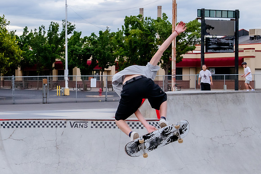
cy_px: 90
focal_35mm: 97
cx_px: 56
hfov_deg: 20.8
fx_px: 702
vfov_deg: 14.1
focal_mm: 52
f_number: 9
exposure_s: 1/400
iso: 2500
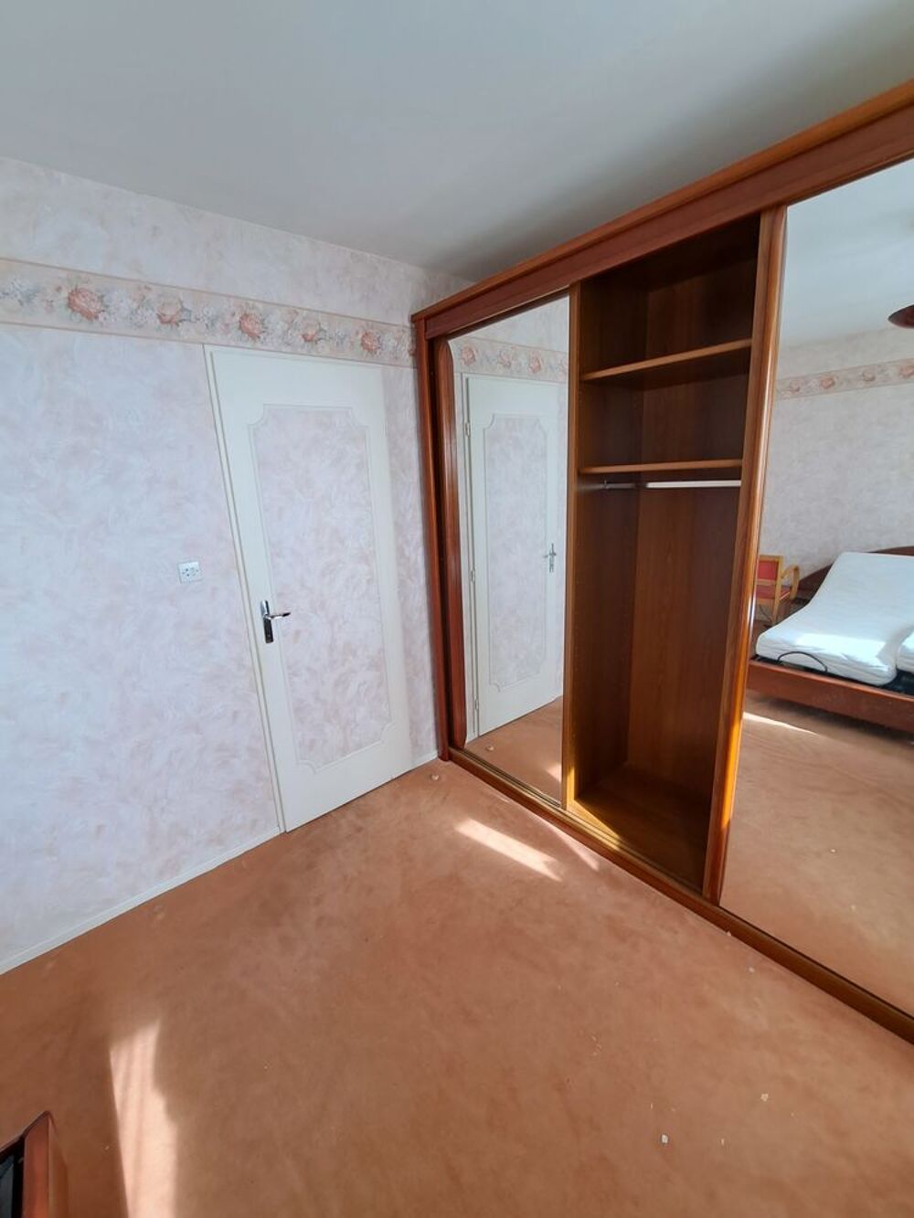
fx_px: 458
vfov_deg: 106.2
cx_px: 457
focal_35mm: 13
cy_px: 609
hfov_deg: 89.9
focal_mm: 1.74
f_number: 2.2
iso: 50
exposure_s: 1/50
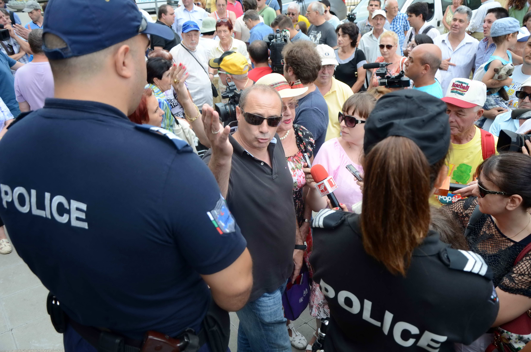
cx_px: 266
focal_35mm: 32
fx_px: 464
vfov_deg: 41.5
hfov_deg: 59.6
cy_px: 176
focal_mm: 21
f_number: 3.8
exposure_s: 1/160
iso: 160
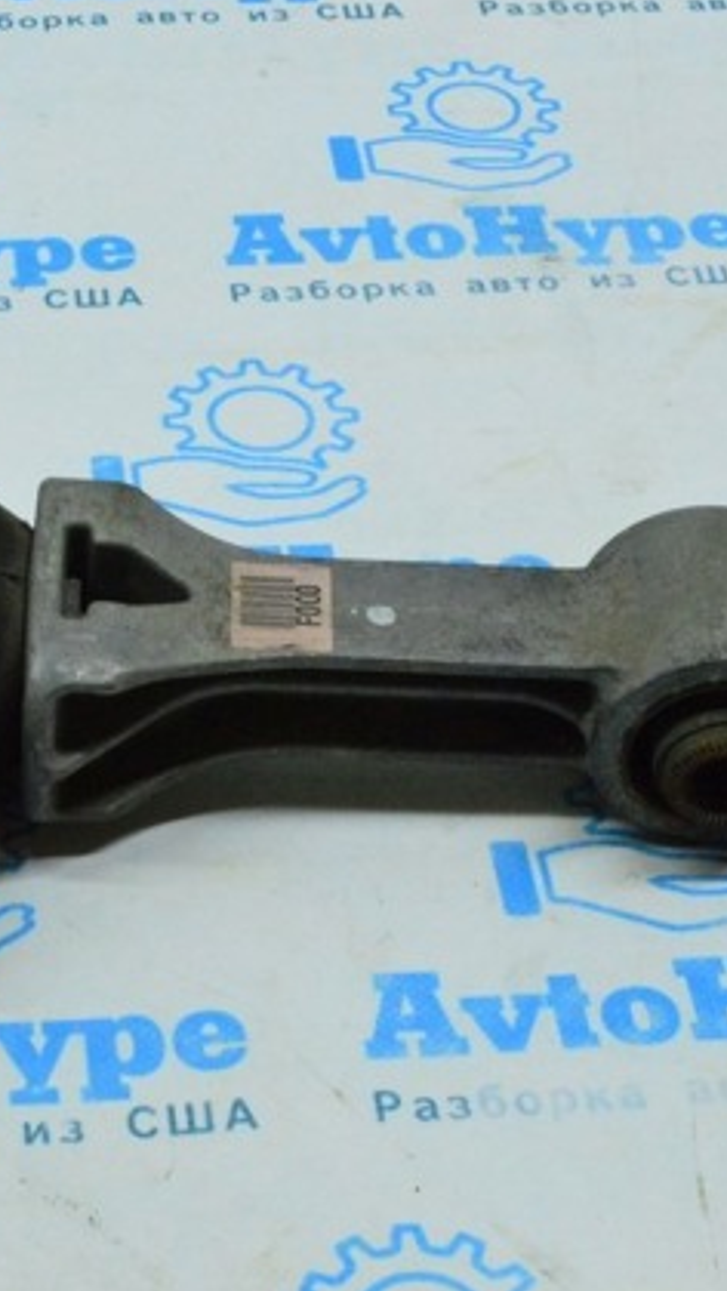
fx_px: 3115
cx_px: 154
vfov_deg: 23.4
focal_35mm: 91
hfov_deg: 13.3
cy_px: 642
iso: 6400
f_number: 32
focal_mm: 38
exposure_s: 1/30
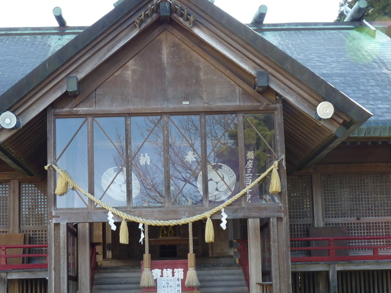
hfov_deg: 30.7
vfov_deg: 23.2
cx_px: 181
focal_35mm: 63
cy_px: 193
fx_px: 711
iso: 80
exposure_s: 1/100
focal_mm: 6.2
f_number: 3
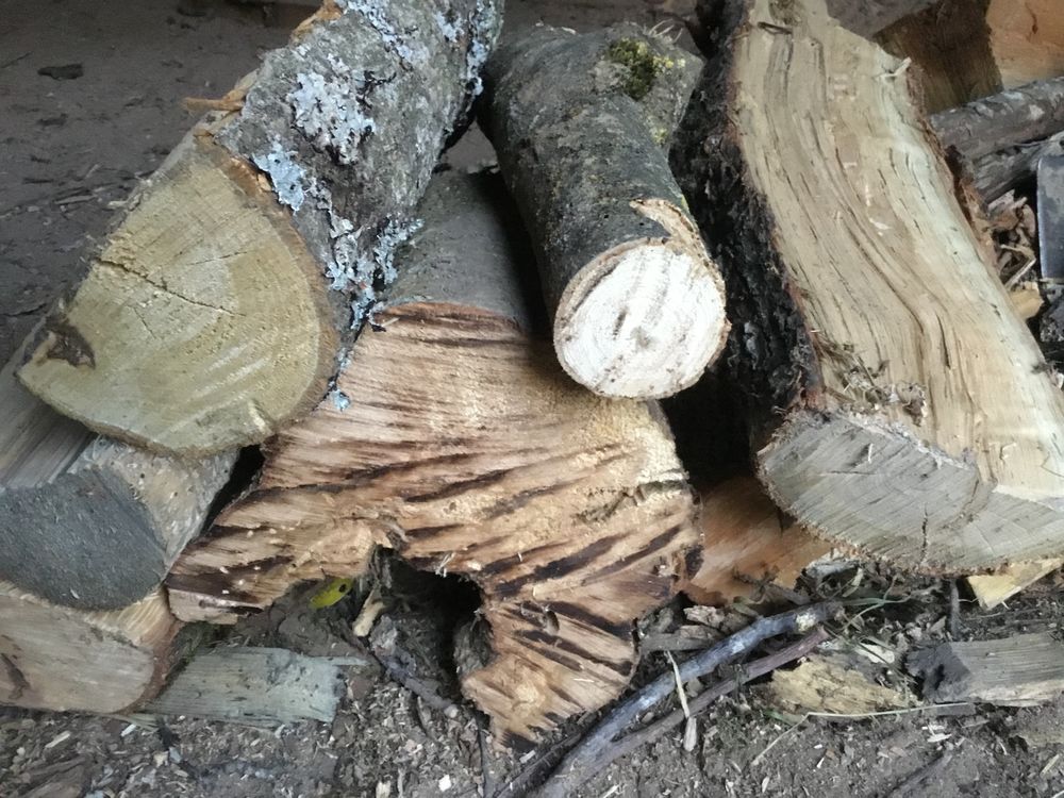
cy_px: 399
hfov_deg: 58.4
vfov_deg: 45.4
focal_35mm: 31
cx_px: 532
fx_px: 953
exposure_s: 1/17
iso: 640
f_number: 2.4
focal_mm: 3.3
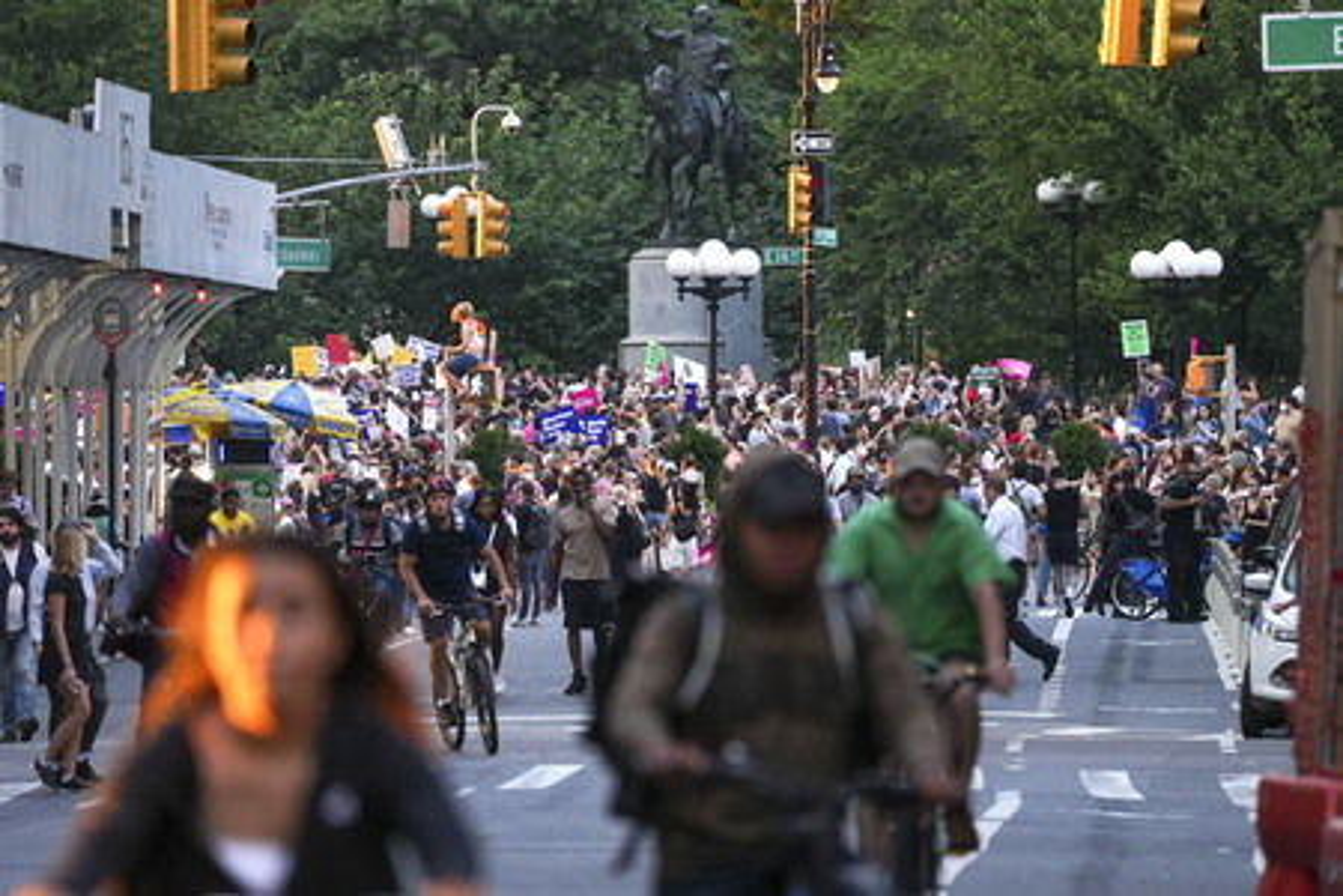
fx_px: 14921
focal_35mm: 400
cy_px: 448
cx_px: 672
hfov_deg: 5.2
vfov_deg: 3.4
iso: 3200
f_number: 8
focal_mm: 400
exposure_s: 1/250
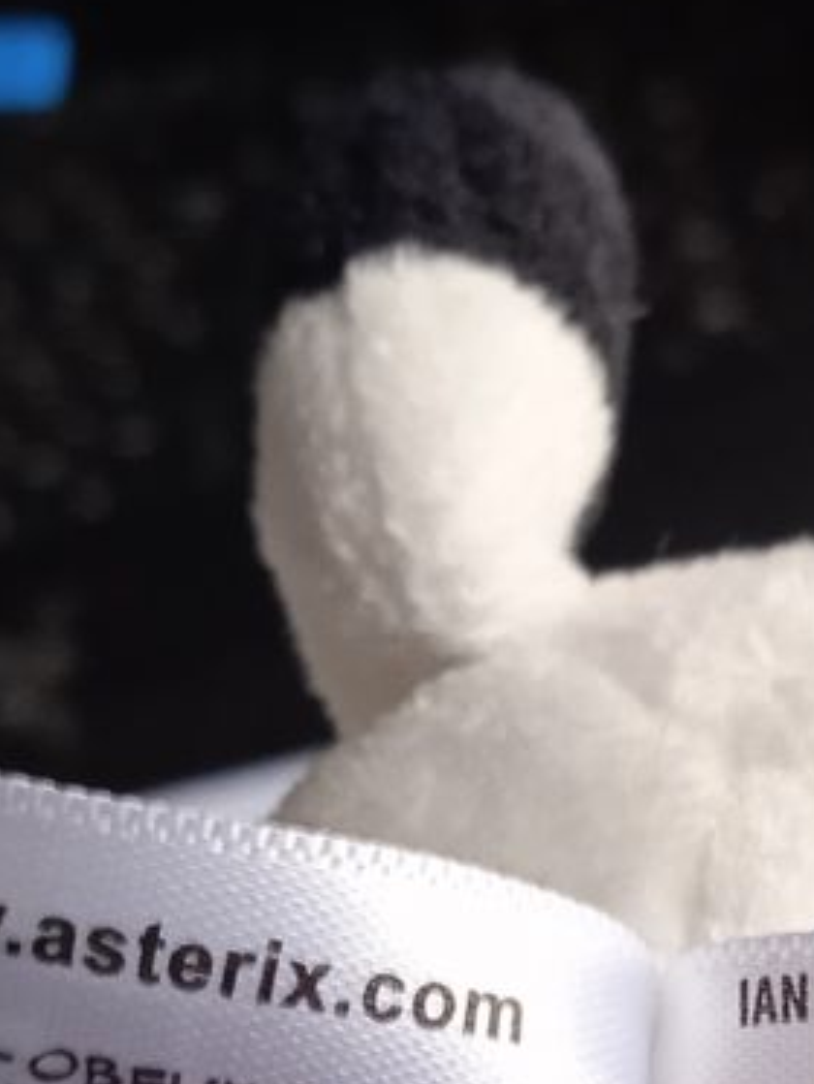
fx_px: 2350
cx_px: 820
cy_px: 817
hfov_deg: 19.1
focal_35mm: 75
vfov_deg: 25.7
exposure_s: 1/25
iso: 450
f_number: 2.2
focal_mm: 3.43
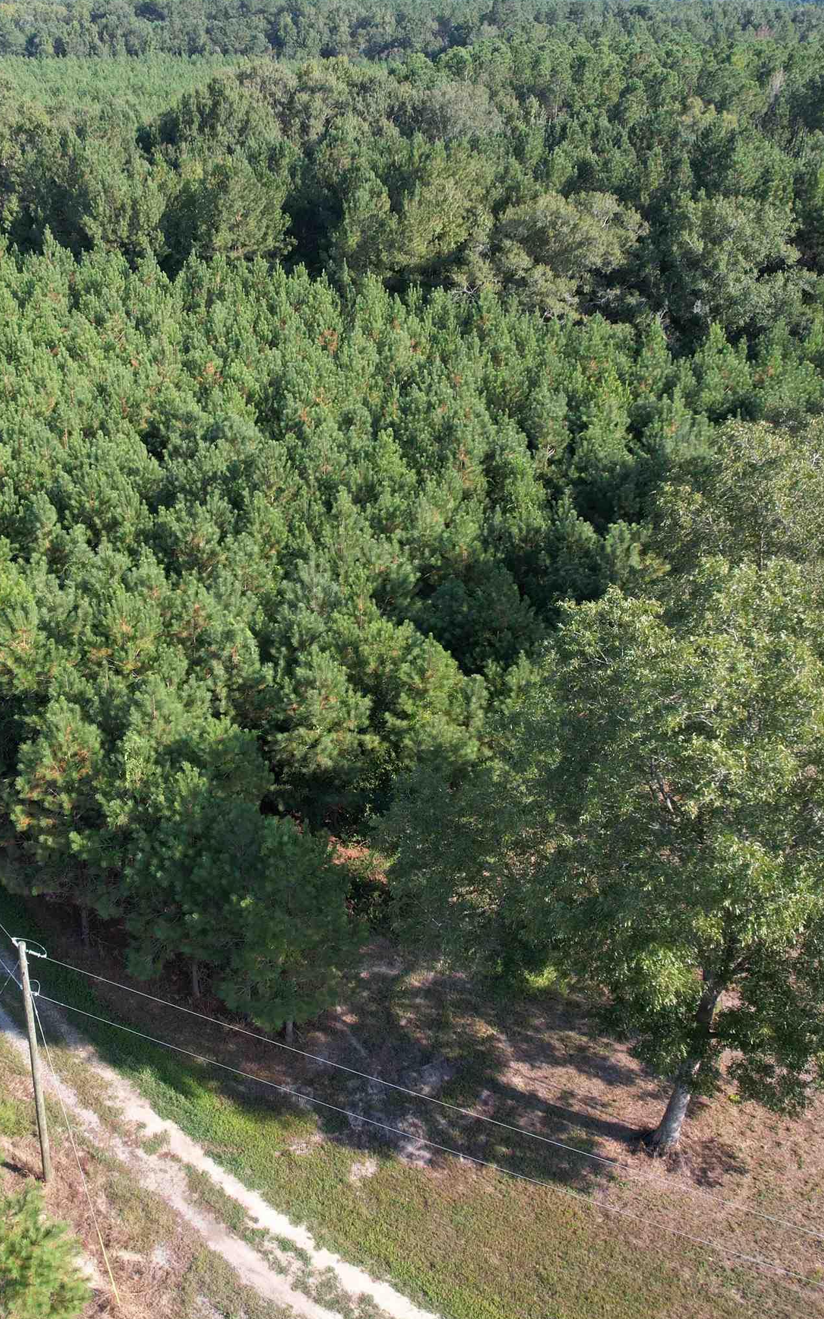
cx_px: 234
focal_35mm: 34
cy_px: 658
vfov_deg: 56.7
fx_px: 1222
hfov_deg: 36.6
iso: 100
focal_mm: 8.38
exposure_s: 1/500
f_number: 2.8
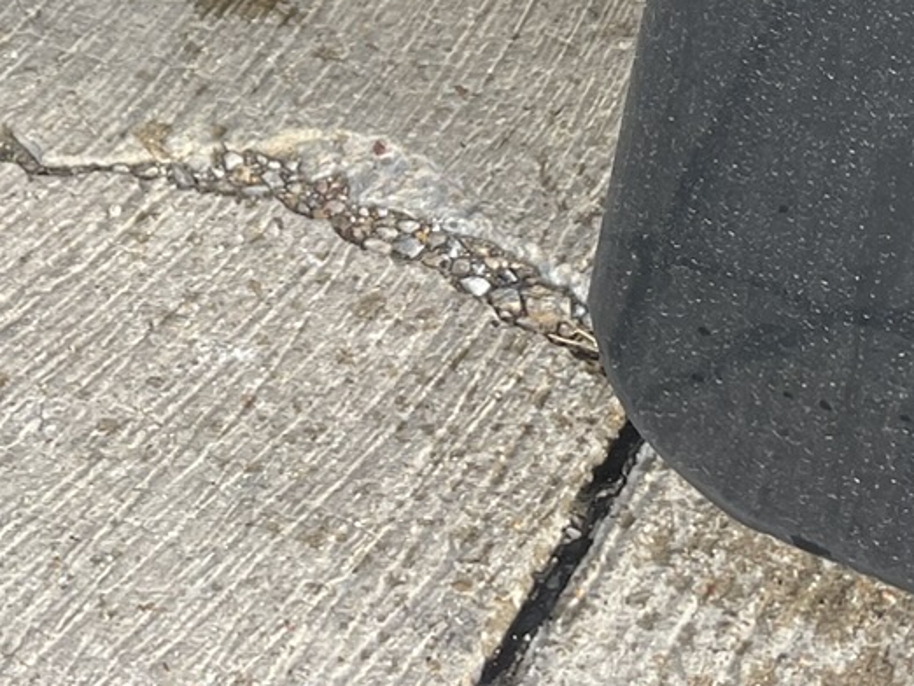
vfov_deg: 12.9
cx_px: -40
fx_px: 2694
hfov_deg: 18.6
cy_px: -621
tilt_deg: -26.2
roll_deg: -3.7
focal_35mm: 102
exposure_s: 1/179
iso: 32
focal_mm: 4.2
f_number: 1.6
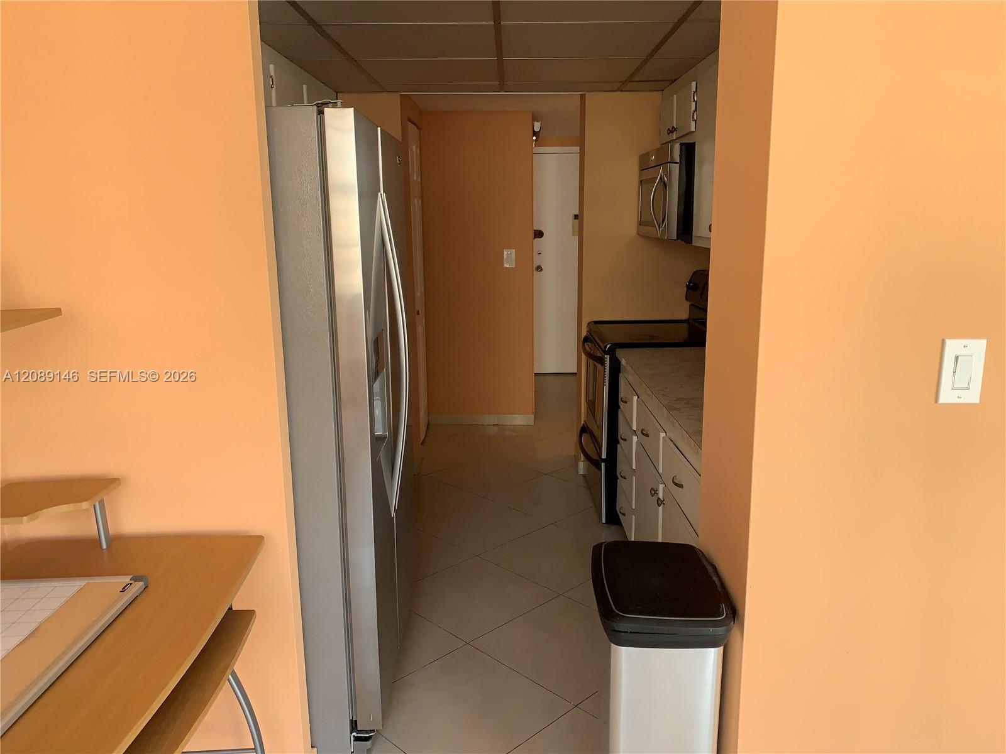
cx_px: 503
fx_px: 756
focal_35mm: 26
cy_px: 377
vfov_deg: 53.1
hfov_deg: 67.3
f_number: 1.8
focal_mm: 4.25
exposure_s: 1/121
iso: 100
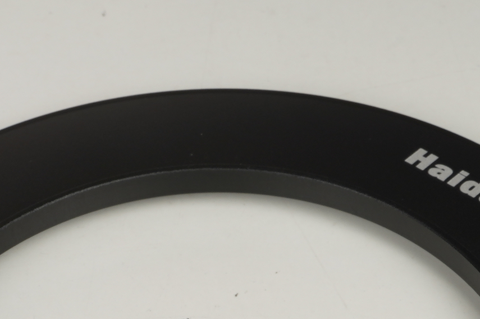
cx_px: 225
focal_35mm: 183
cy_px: 464
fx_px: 2437
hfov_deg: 11.2
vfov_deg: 7.4
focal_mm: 52
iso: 200
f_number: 22
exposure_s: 1/160
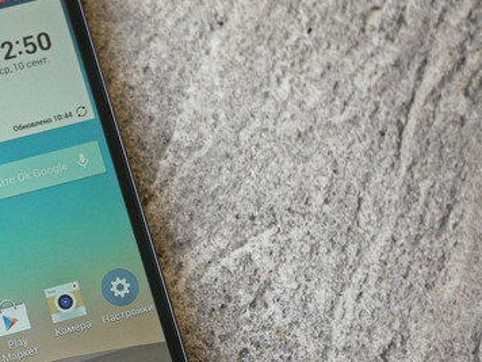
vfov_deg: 16.3
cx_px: -5
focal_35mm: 90
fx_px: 1253
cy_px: 270
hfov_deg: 21.0
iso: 320
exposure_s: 1/1000
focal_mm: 20
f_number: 2
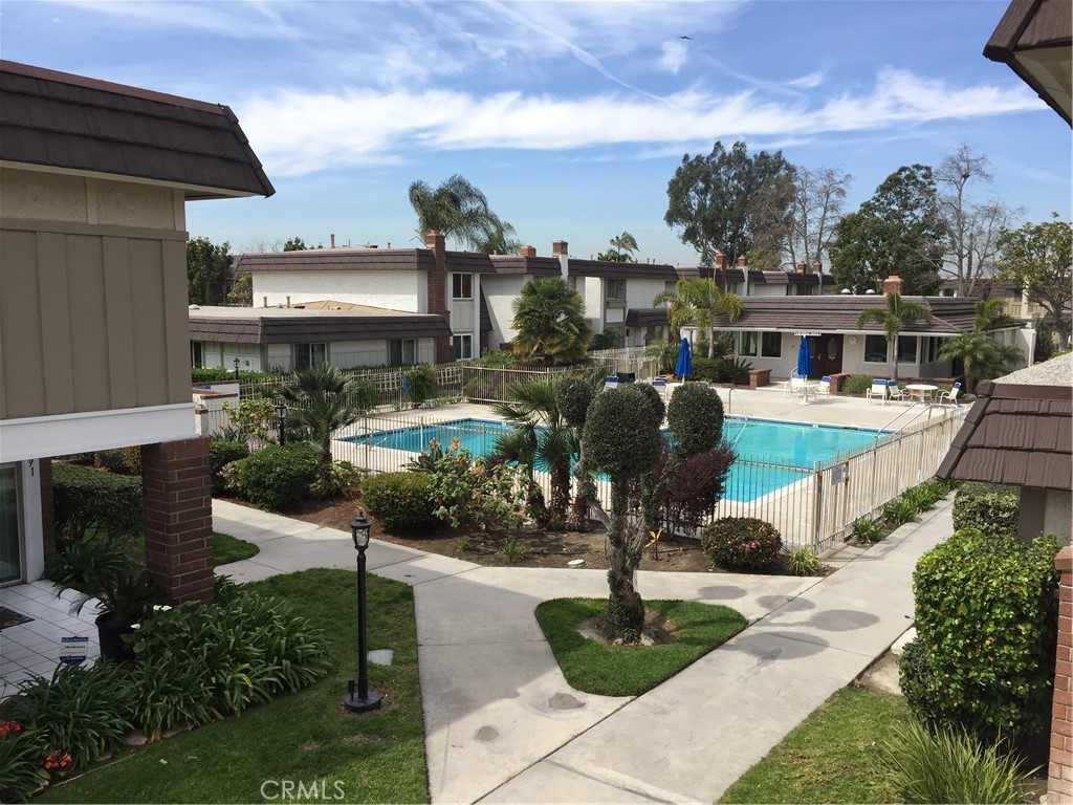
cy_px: 402
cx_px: 536
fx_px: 899
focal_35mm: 29
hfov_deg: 61.7
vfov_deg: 48.2
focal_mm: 4.15
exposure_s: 1/1582
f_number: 2.2
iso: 32
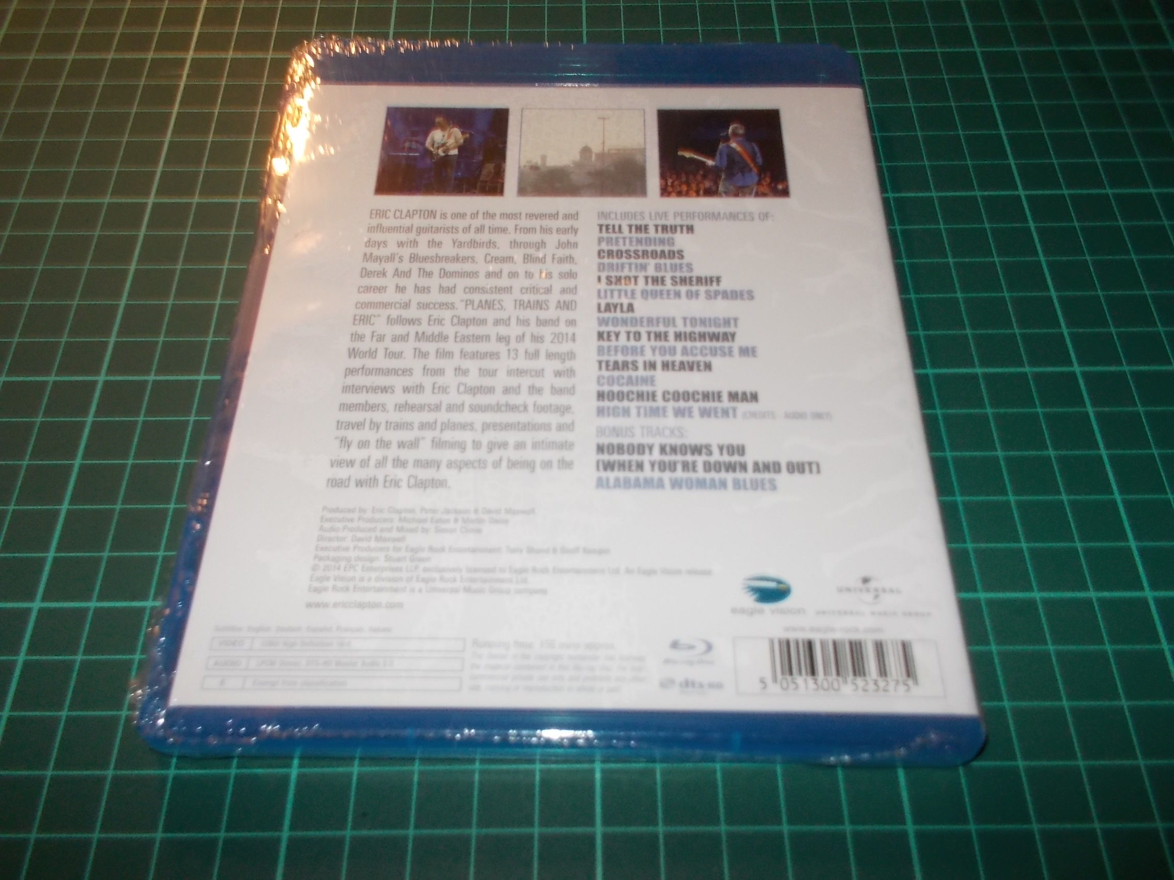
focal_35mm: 29
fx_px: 984
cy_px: 440
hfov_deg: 61.7
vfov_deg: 48.2
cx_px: 587
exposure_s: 1/30
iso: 200
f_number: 3.3
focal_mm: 4.1
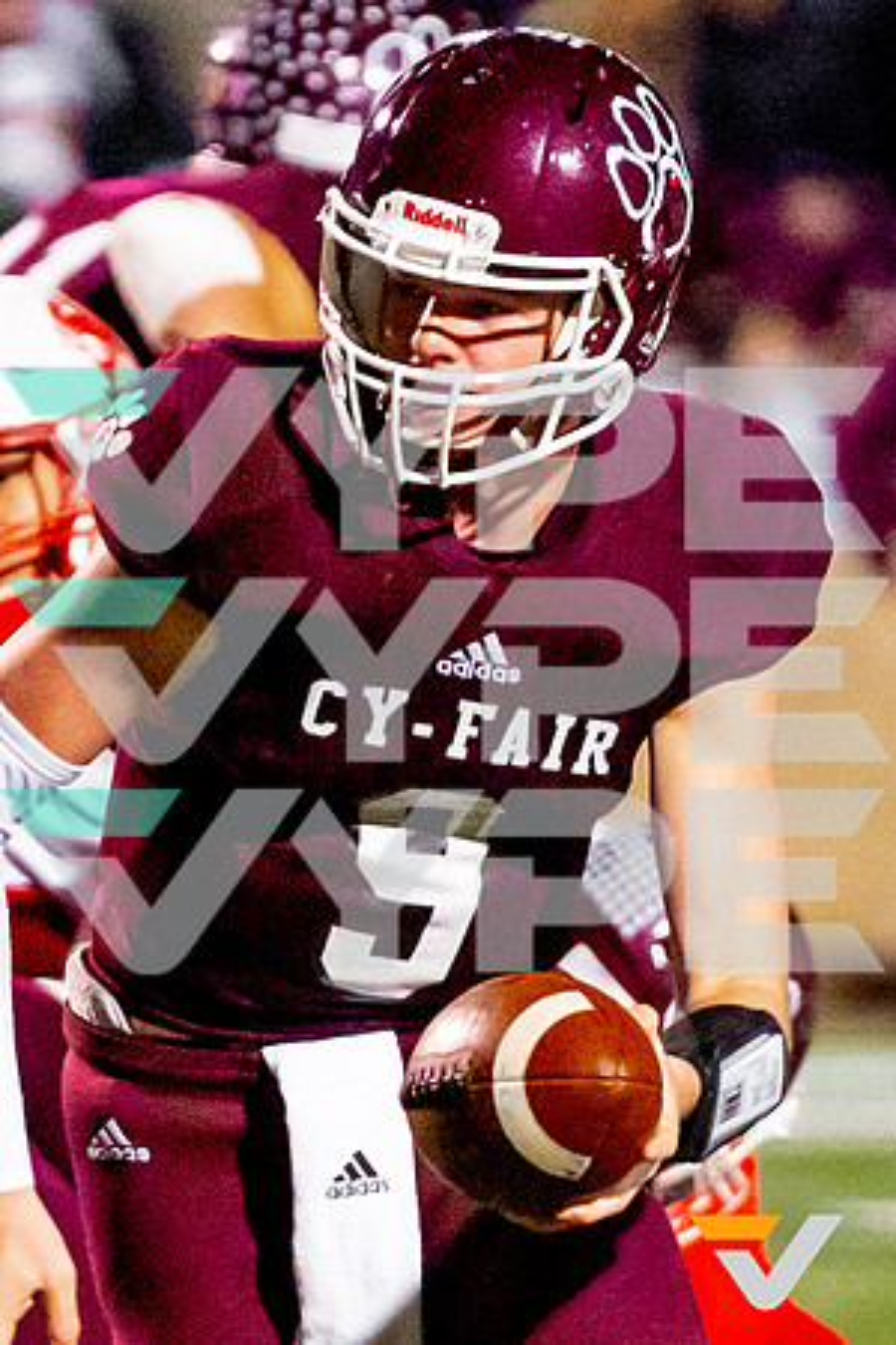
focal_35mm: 981
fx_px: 36628
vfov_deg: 2.1
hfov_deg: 1.4
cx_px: 378
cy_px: 866
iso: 2000
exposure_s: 1/1000
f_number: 2.8
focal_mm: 200
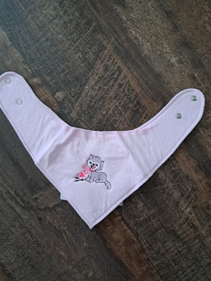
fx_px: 195
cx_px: 106
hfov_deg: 56.8
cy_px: 140
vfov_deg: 71.6
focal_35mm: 24
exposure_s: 1/25
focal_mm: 5.23
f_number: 1.8
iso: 400
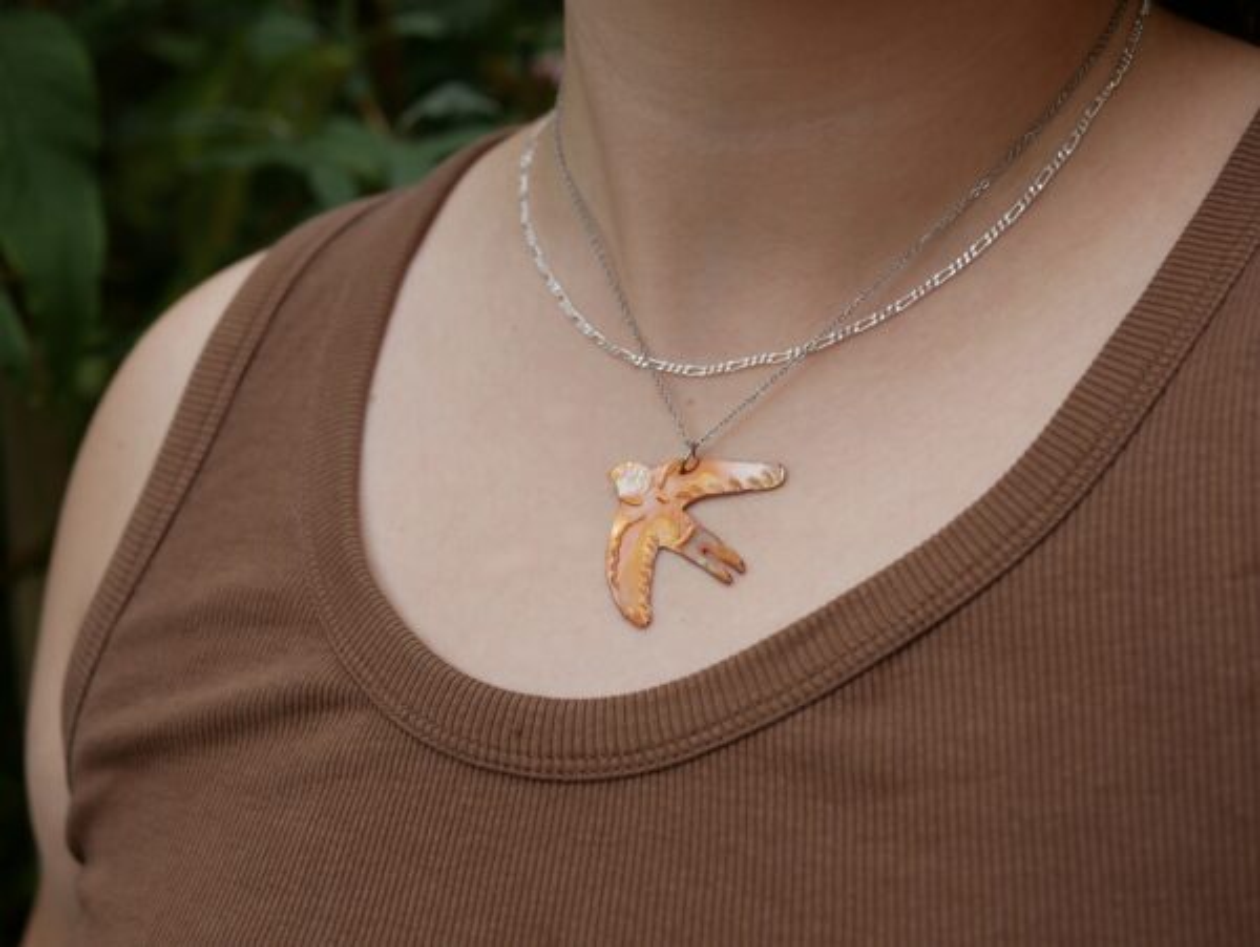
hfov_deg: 38.2
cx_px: 630
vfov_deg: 29.1
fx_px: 1821
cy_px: 474
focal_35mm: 50
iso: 200
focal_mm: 25
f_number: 3.2
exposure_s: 1/640
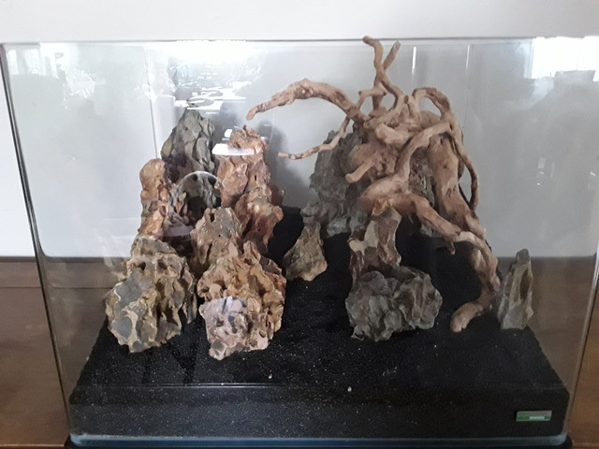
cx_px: 300
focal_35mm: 27
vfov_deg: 51.4
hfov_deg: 65.3
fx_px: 467
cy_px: 224
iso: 400
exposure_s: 1/17
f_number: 1.9
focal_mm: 2.91
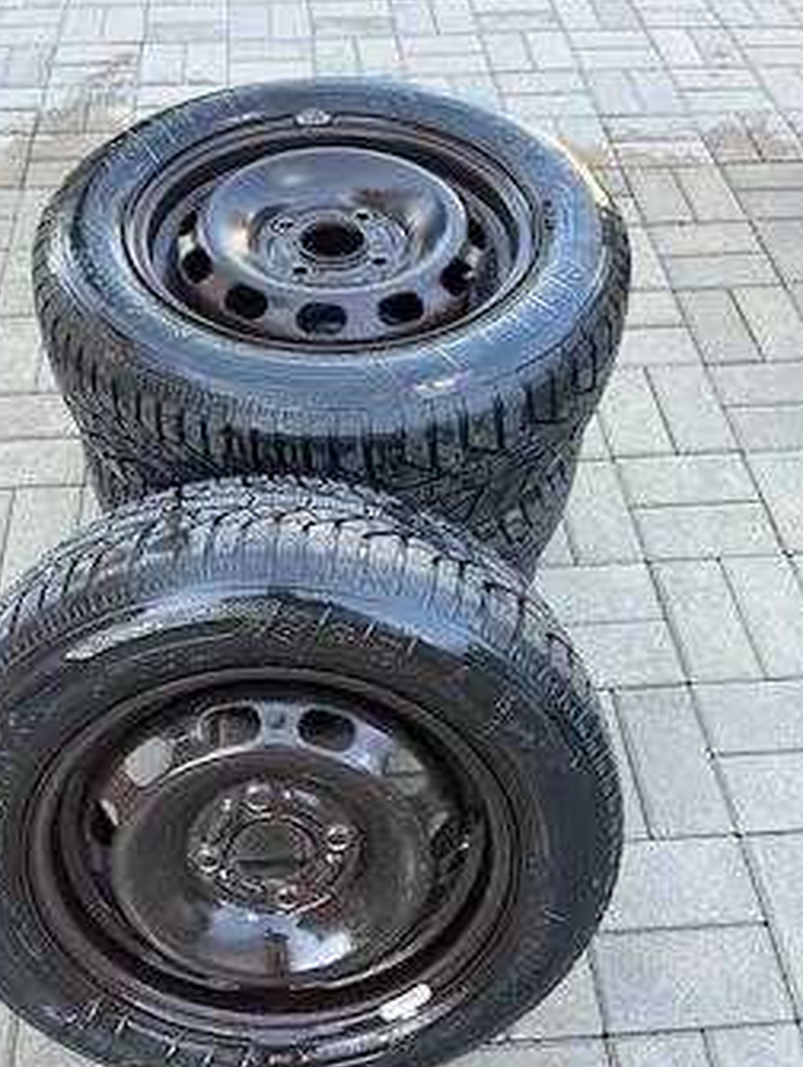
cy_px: 570
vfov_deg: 58.2
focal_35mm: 31
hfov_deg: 45.4
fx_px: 957
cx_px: 335
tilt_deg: -52.4
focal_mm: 5.1
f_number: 1.6
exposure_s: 1/121
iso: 100
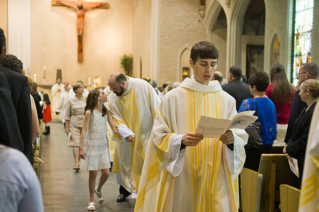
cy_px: 117
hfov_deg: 35.7
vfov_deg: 24.1
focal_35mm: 56
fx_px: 496
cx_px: 154
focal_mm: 45
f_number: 2.8
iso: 2000
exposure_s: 1/125
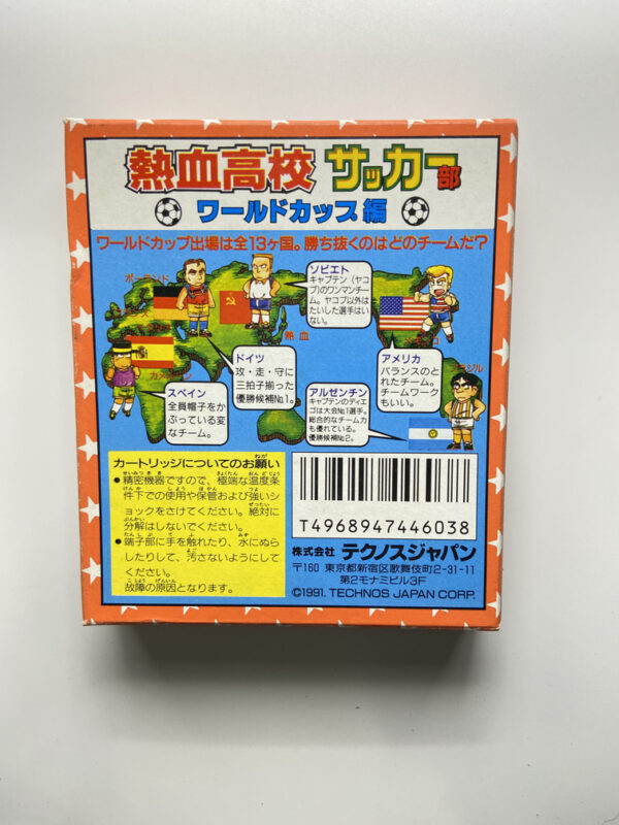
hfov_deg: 53.1
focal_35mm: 26
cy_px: 412
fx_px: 620
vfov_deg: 67.3
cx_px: 310
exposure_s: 1/60
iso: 80
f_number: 1.8
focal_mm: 4.25
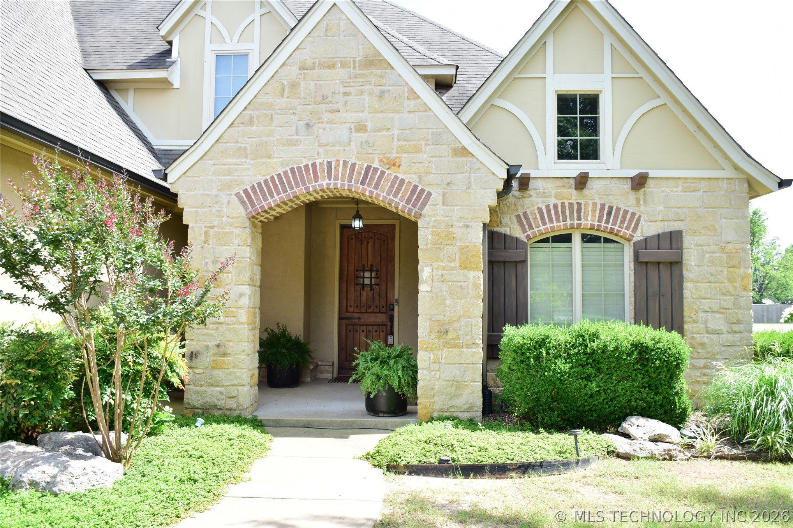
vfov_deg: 47.9
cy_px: 264
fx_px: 595
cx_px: 396
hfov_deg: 67.4
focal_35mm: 27
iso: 125
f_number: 5.6
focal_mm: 18
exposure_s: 1/125
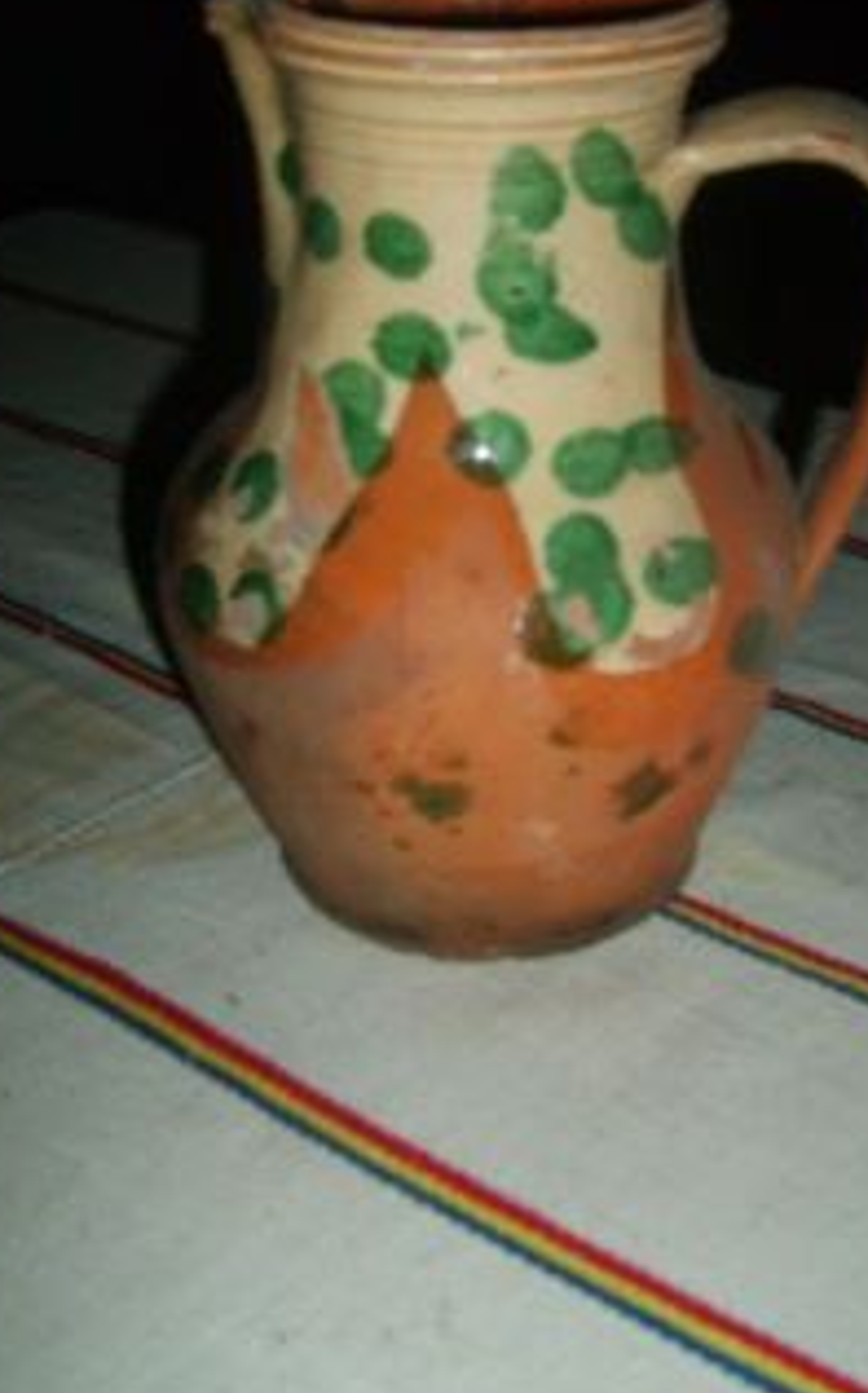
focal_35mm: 47
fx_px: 1782
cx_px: 595
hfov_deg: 27.2
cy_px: 604
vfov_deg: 42.6
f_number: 2.8
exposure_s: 1/45
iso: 100
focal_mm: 5.8
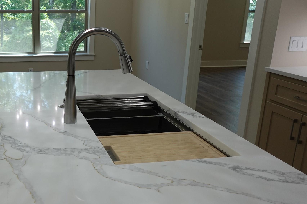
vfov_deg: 36.8
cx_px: 63
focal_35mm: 36
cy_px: 83
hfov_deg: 50.1
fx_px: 307
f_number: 2
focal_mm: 7.6
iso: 125
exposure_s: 1/200
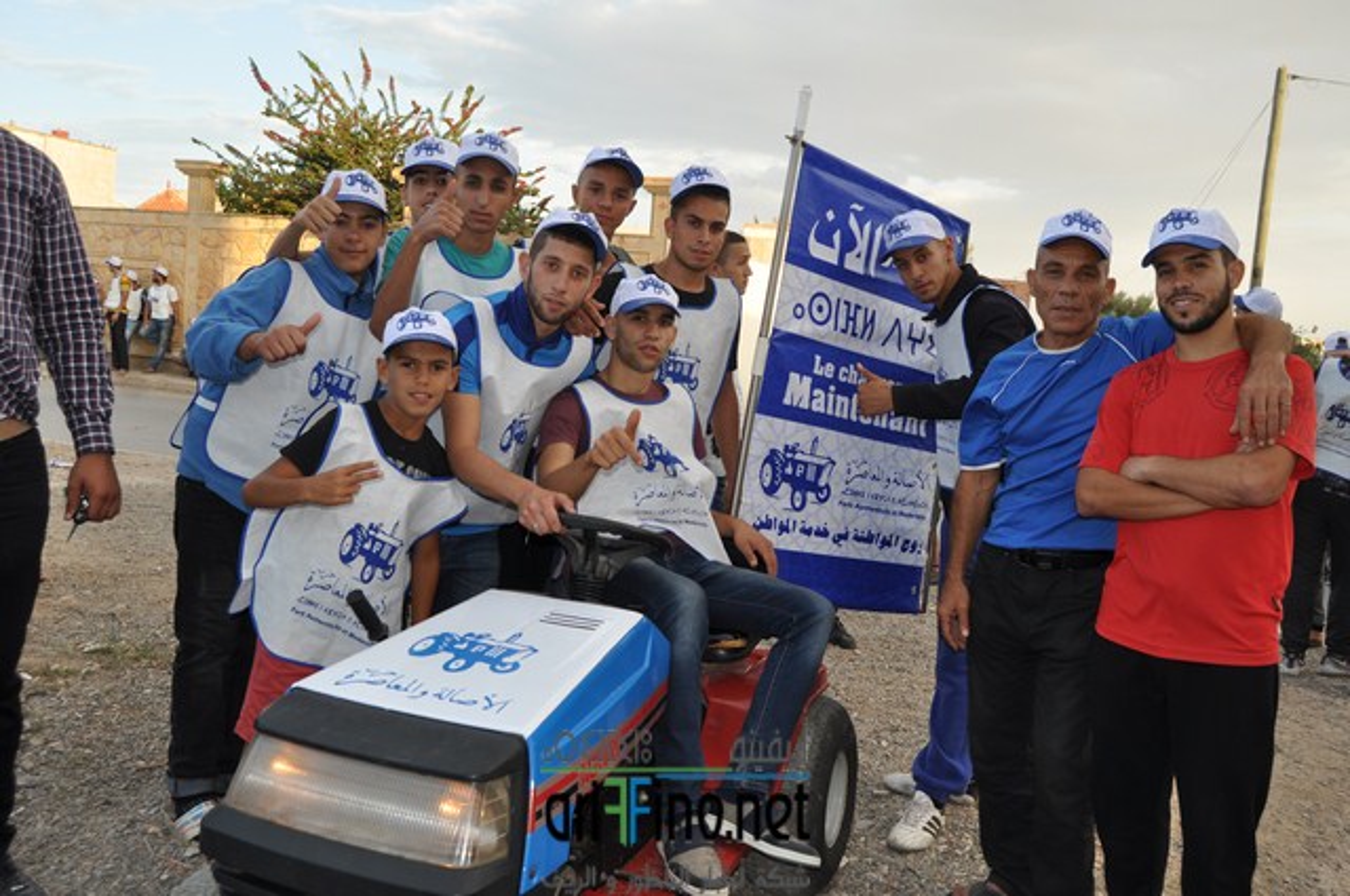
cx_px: 675
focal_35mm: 30
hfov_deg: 62.0
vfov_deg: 43.5
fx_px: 1124
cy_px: 448
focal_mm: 20
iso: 200
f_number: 6.3
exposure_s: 1/200
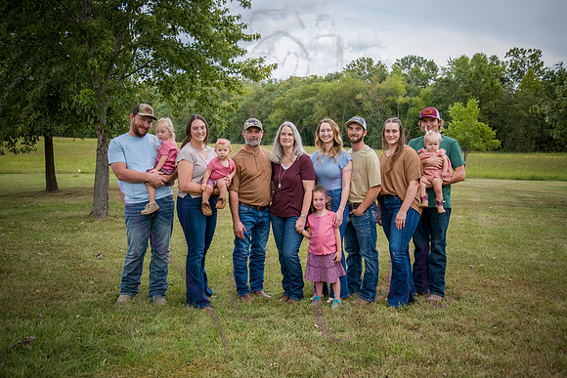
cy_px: 189
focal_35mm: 38
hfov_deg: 50.7
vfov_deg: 35.1
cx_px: 284
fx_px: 599
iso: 400
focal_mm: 38
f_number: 5.6
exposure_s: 1/500
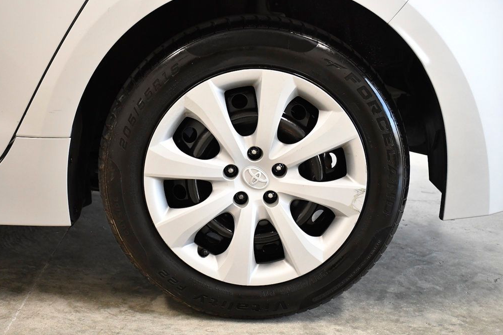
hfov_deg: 37.5
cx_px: 250
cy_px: 167
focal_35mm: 53
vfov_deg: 25.5
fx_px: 740
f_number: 4.2
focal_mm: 35
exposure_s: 1/400
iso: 2500
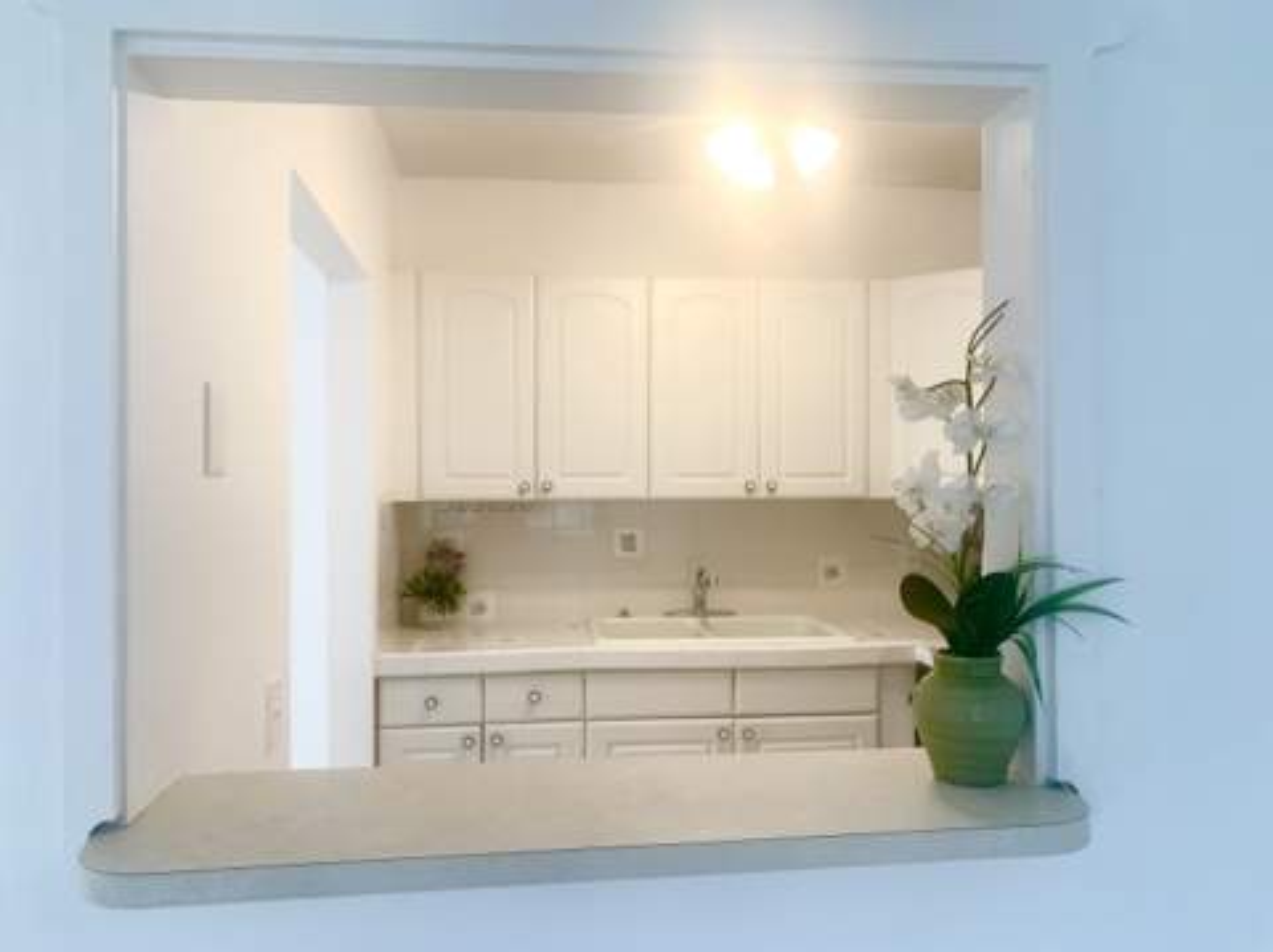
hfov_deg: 67.4
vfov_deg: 53.0
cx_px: 636
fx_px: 955
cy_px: 476
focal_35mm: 26
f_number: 1.8
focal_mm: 4.25
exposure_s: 1/120
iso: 64
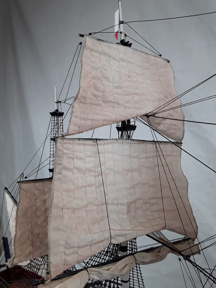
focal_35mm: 27
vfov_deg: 65.3
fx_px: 225
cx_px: 108
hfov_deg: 51.4
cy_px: 144
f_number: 1.9
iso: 64
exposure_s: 1/100
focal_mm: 2.91
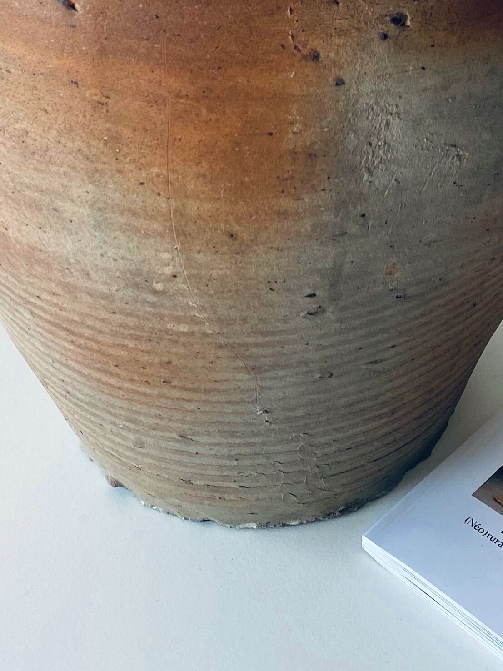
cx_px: 396
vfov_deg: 25.3
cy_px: -75
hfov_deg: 20.5
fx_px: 1376
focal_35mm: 71
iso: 50
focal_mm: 4.25
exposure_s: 1/121
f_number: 1.8
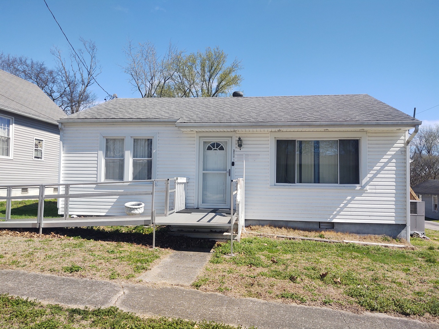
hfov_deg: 65.3
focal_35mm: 27
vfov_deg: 51.4
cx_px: 220
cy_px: 164
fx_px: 342
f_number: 1.7
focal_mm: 4.75
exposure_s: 1/3519
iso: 100
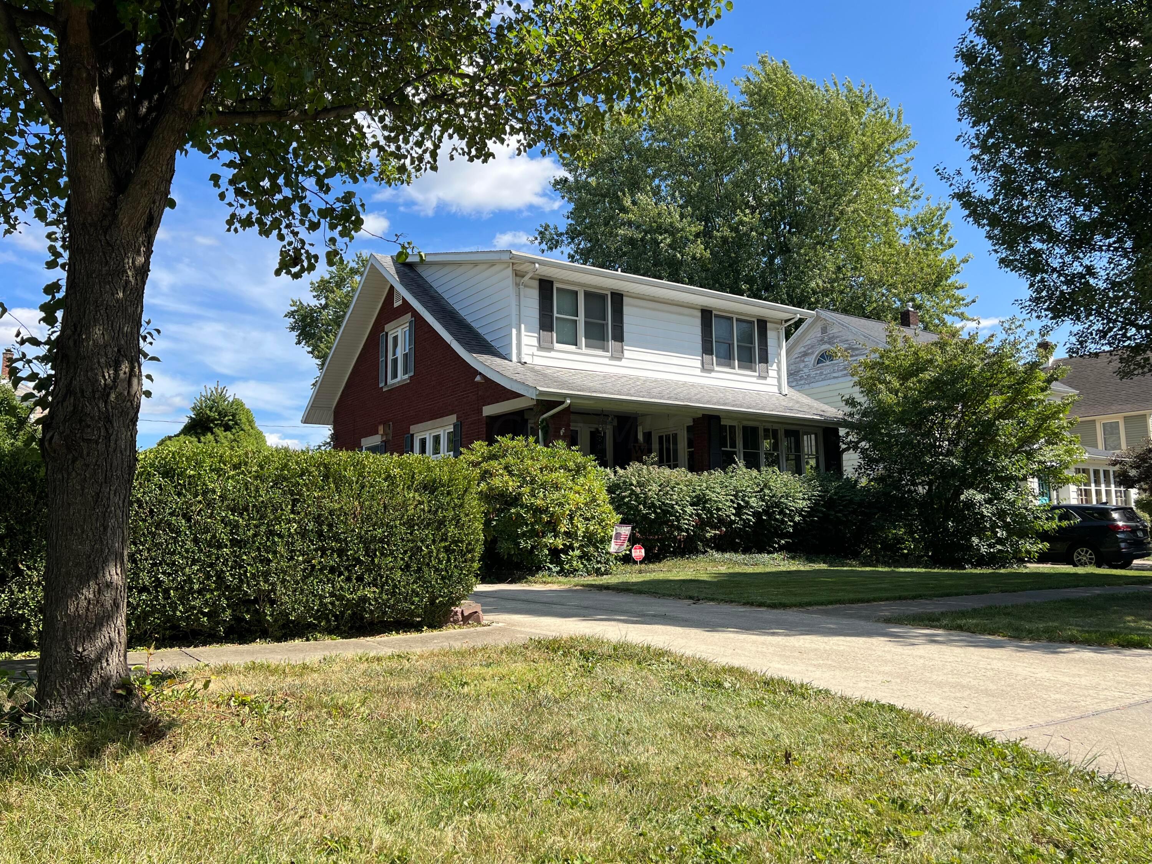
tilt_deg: +8.5
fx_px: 865
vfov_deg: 53.1
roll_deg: +2.1
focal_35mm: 26
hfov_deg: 67.3
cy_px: 432
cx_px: 576
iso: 50
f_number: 1.5
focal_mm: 5.7
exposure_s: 1/2457
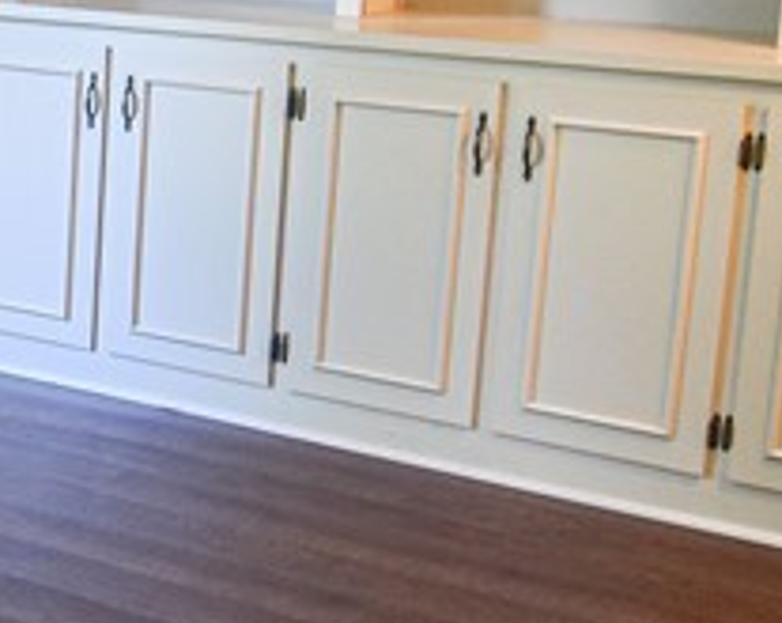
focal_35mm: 74
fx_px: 1710
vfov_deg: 20.5
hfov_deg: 23.3
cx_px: -189
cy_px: 174
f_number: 6.3
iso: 400
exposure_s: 1/20
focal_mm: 10
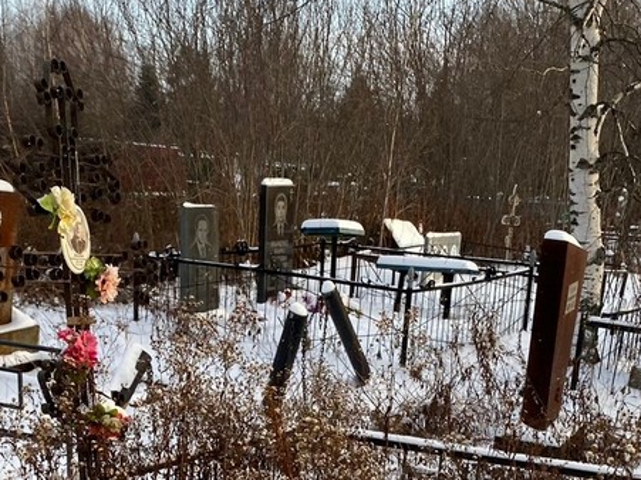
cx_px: 318
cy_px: 530
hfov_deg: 32.7
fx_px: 1092
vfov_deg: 23.3
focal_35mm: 59
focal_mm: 4.25
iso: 32
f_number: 1.8
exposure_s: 1/565
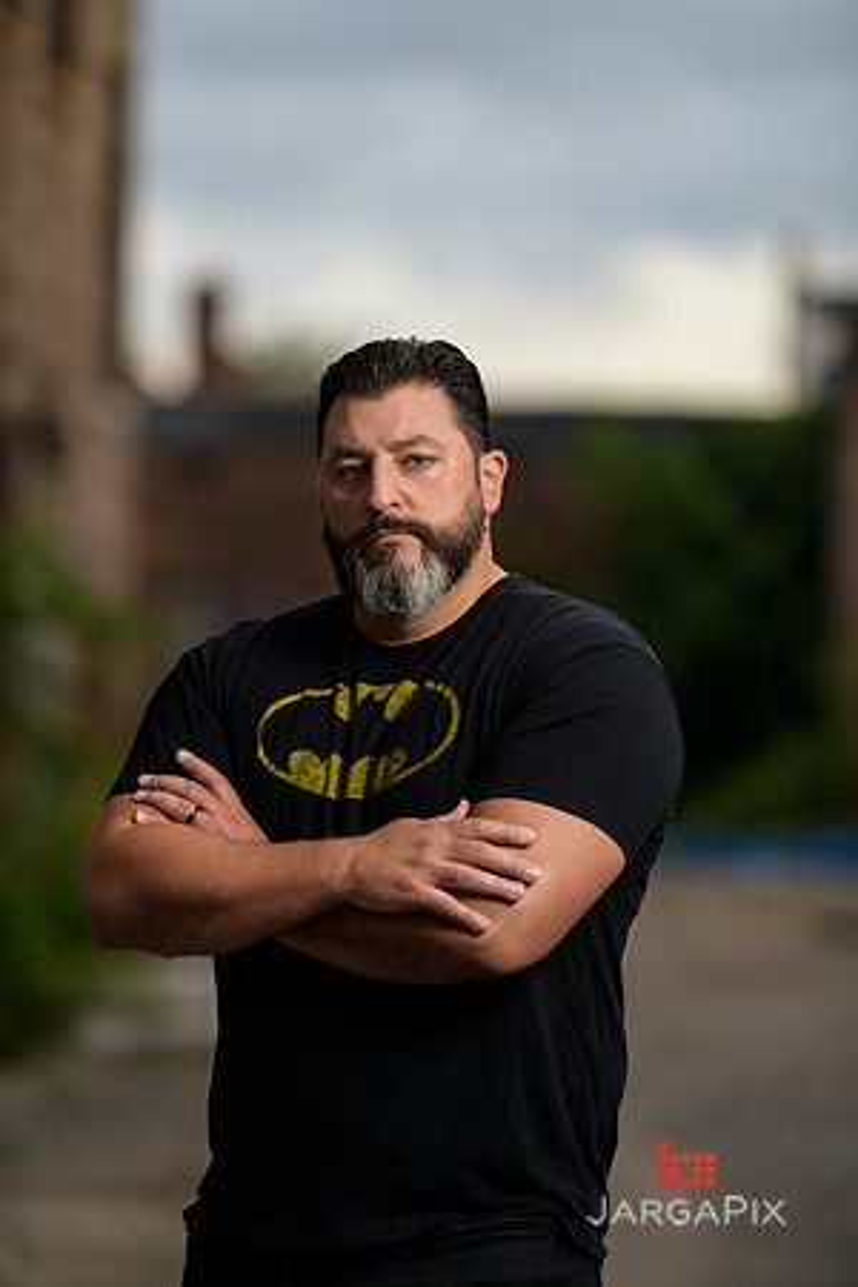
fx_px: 4826
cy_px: 644
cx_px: 429
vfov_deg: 15.2
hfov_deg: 10.2
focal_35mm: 135
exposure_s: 1/250
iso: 200
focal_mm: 135
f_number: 2
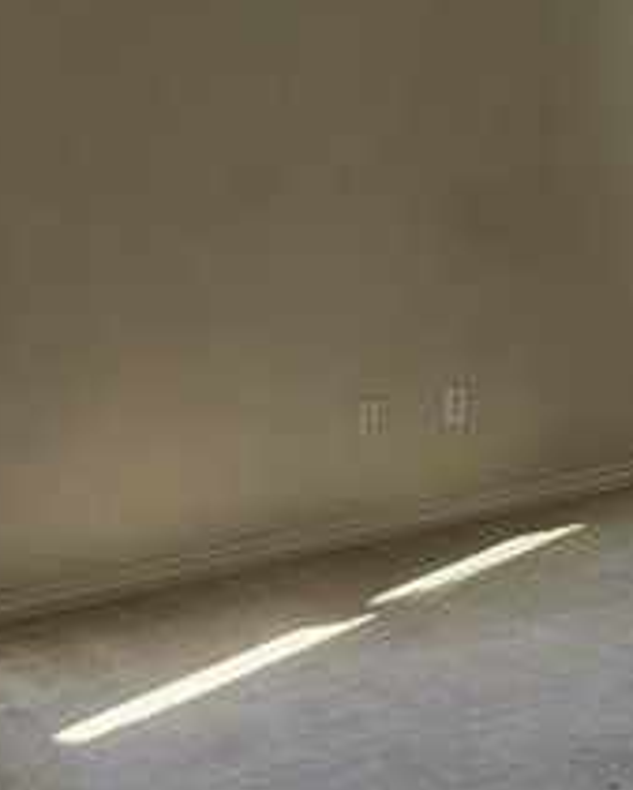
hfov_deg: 21.4
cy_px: 322
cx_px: 470
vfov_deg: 26.7
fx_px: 1661
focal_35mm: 71
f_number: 1.8
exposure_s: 1/170
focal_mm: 5.4
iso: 250
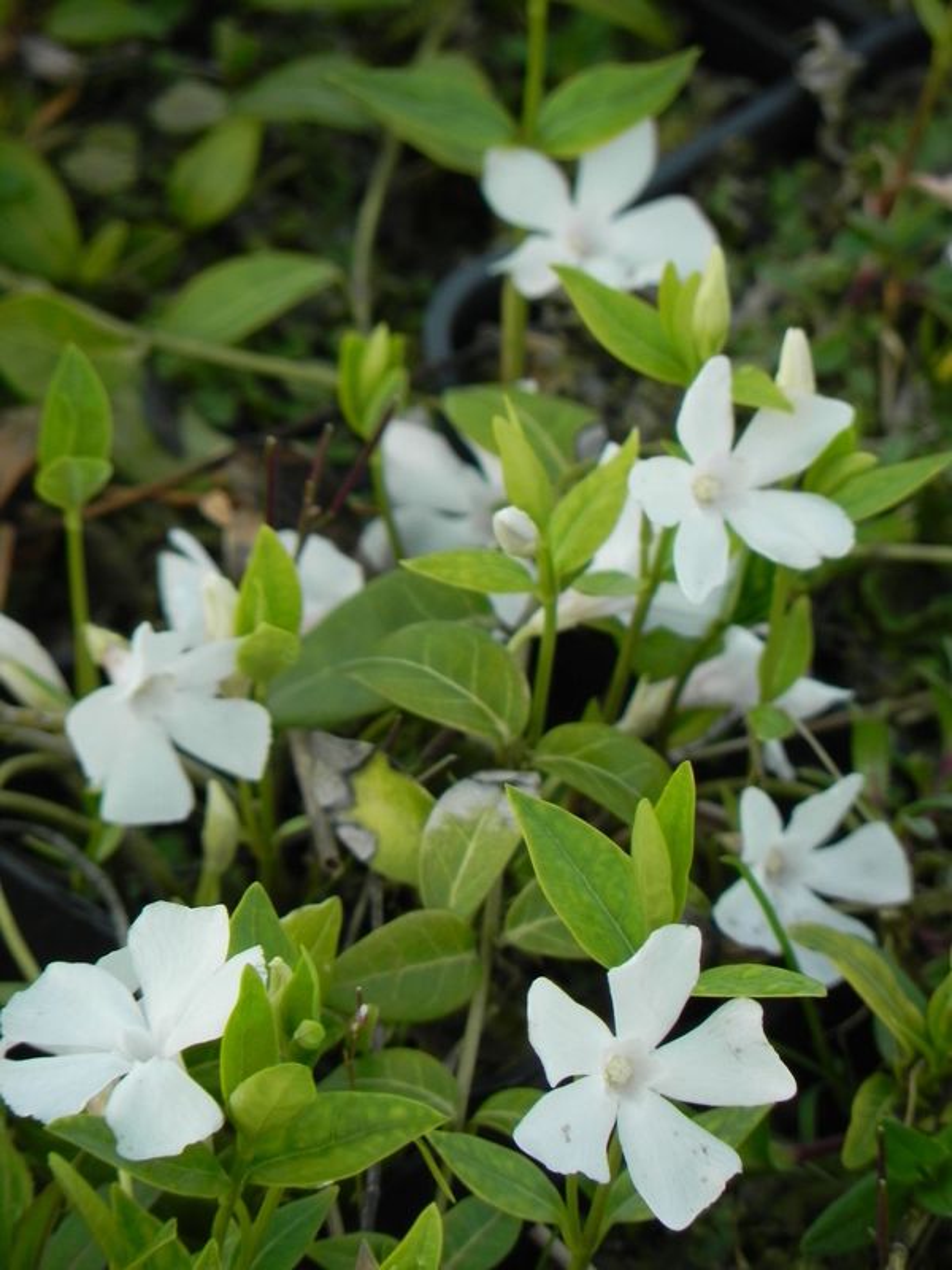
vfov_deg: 2.9
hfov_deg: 2.2
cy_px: 635
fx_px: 24862
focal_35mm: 678
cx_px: 476
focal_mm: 120
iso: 160
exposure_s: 1/60
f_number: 5
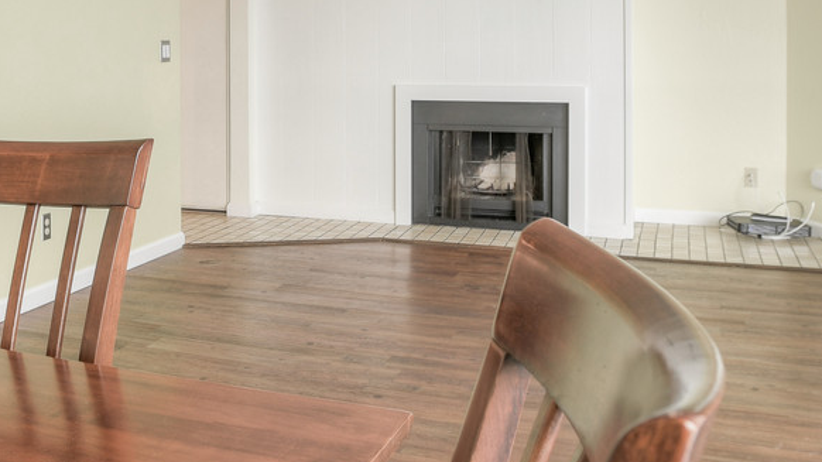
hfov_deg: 40.2
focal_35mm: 49
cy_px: 50
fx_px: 1068
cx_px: 154
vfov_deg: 23.8
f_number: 8
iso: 100
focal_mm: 17
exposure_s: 1/5
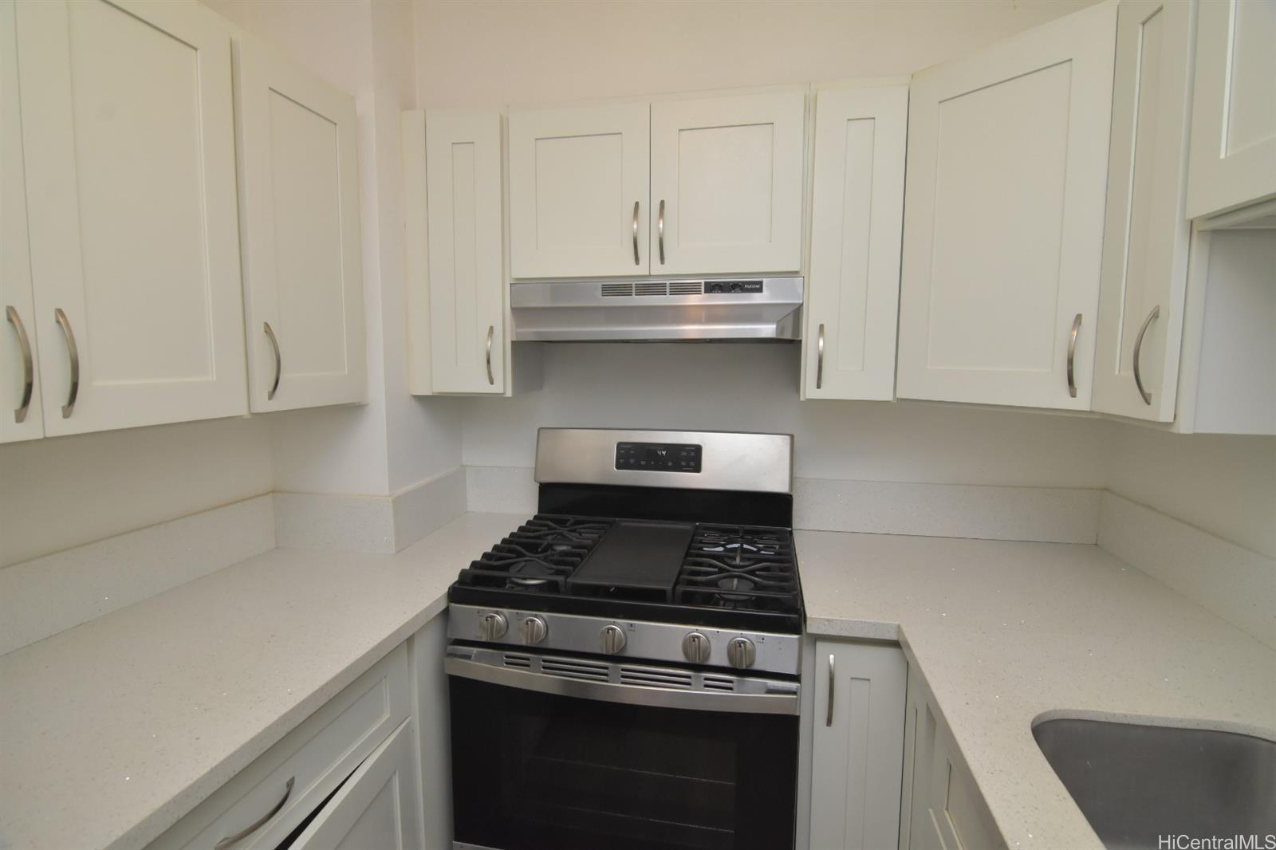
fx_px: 638
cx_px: 638
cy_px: 425
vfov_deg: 67.4
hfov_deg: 90.0
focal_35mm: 18
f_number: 5.6
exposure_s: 1/200
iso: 1600
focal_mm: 12
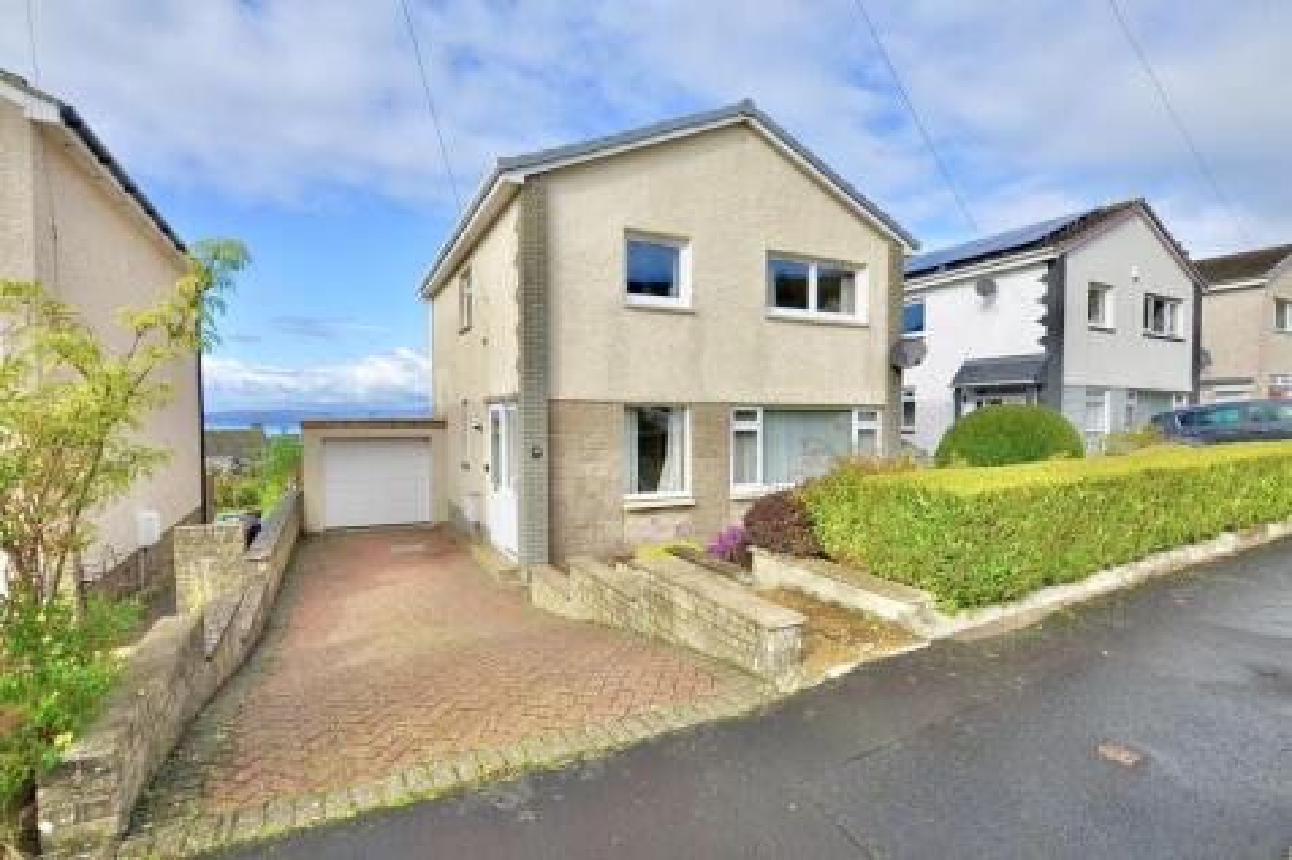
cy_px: 430
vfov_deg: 77.3
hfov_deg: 100.4
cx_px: 646
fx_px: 538
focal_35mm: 15
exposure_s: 1/250
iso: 200
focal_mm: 10
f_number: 8
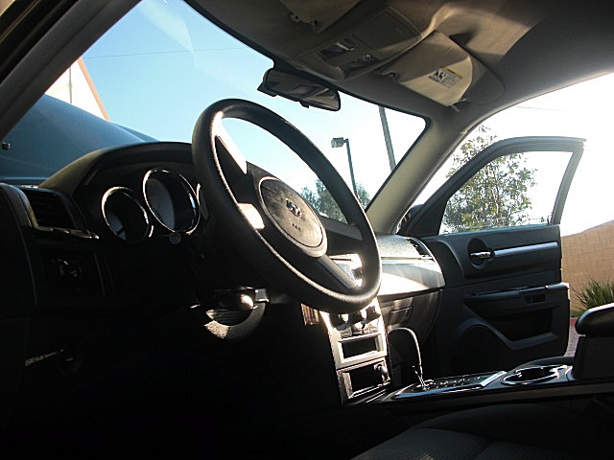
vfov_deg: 39.7
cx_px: 307
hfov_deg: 51.4
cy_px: 230
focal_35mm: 36
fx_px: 639
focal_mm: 6.3
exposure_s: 1/250
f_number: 2.8
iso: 50
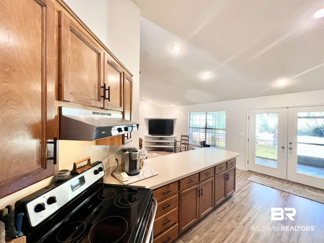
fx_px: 122
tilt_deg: -0.7
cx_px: 162
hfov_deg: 106.2
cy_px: 122
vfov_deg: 89.9
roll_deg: -0.5
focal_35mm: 13
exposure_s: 1/60
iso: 200
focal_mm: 1.57
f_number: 1.8
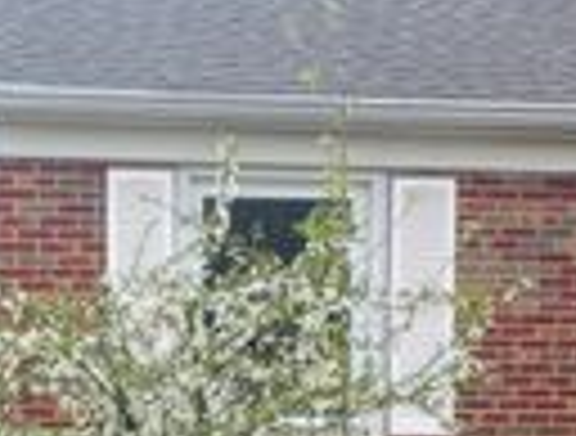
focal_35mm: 109
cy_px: 607
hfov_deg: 17.6
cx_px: 32
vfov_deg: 13.1
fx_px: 1821
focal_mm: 4.27
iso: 114
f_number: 1.8
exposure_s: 1/195
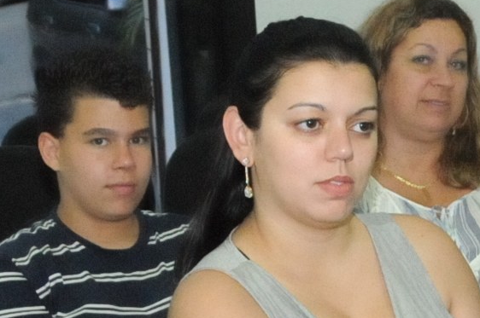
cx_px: 477
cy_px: 267
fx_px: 1678
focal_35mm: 126
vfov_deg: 10.8
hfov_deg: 16.0
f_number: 4.5
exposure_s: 1/250
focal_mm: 22
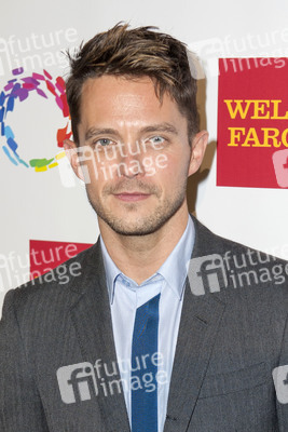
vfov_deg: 36.2
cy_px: 216
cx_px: 144
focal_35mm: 55
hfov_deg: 24.6
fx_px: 659
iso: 400
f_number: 4.5
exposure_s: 1/400
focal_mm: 55
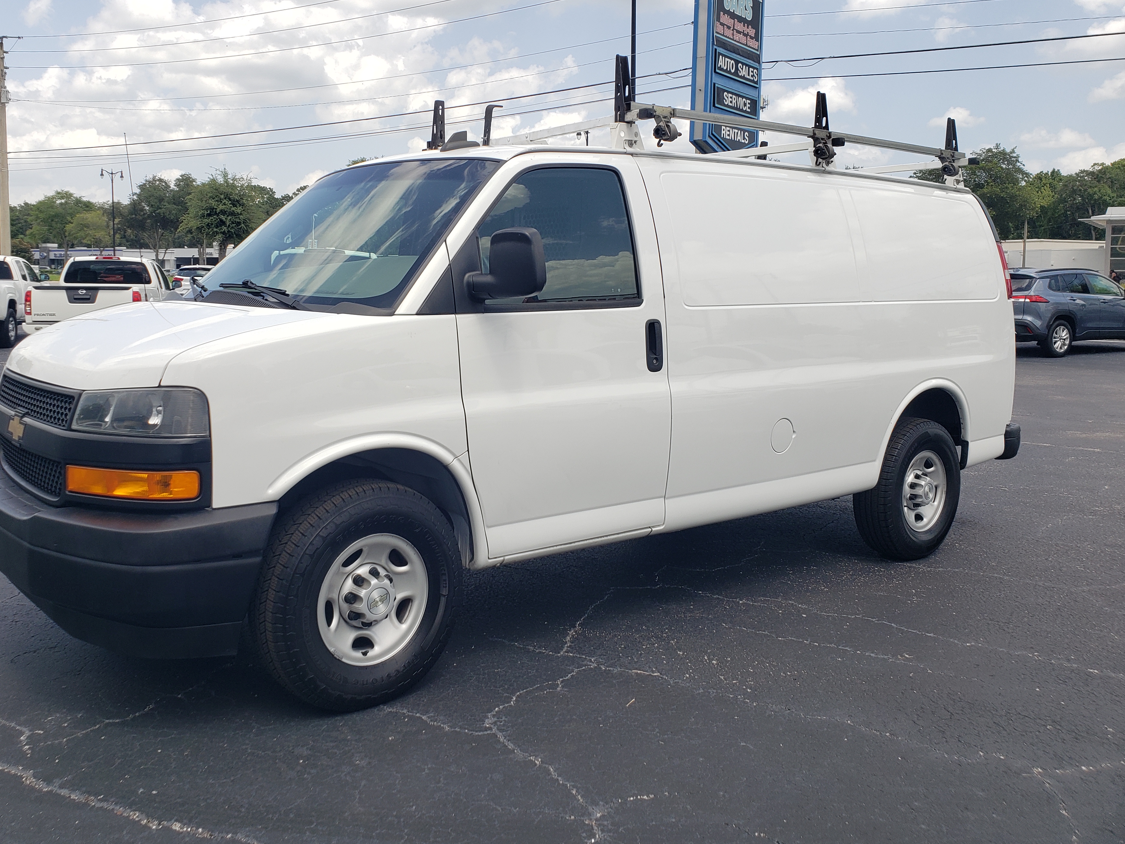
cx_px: 494
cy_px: 369
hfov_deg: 59.8
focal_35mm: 30
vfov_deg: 46.7
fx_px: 975
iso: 50
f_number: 2.4
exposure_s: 1/1118
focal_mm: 4.3
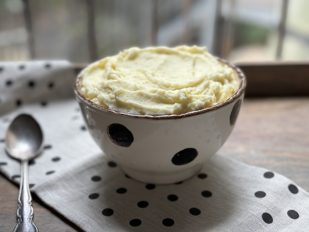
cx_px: 154
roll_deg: -1.3
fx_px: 464
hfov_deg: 36.8
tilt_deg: -28.6
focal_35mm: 52
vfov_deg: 28.0
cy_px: 116
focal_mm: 5.96
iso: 50
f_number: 1.6
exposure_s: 1/96
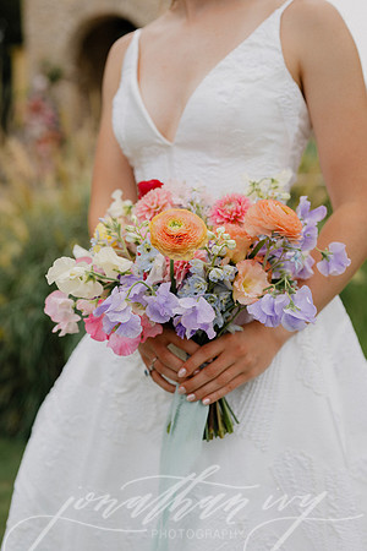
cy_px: 276
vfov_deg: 39.6
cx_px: 184
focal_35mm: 50
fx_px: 765
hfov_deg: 27.0
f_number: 3.2
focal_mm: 50
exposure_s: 1/1250
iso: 80
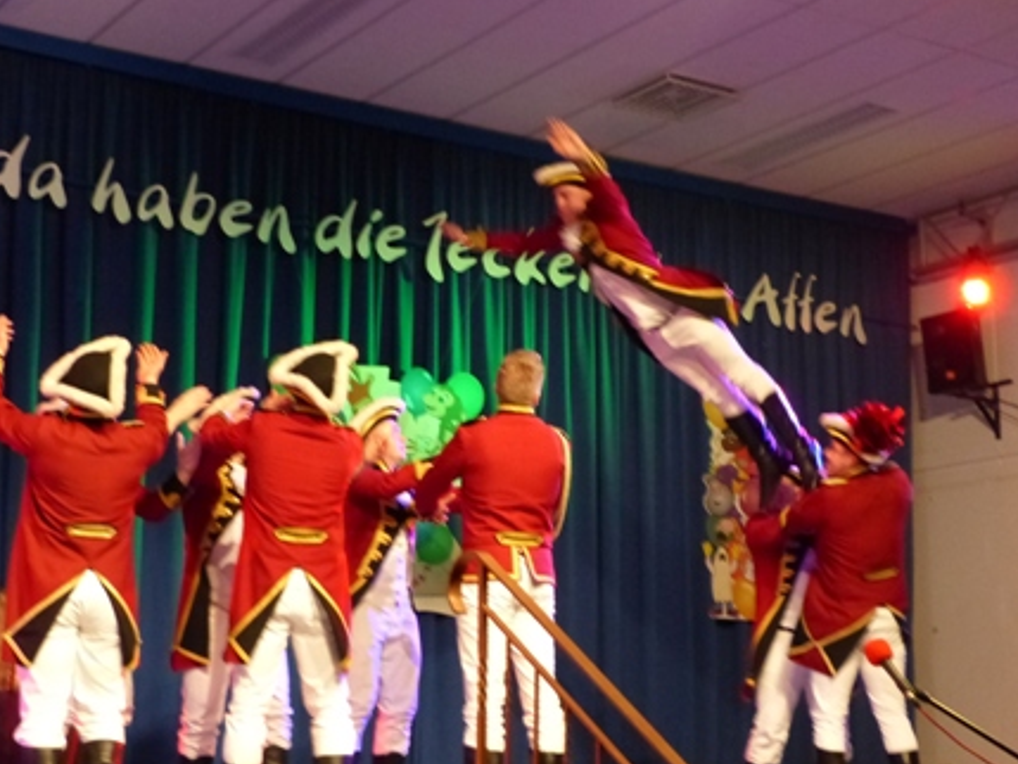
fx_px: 1853
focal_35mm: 63
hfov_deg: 30.7
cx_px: 420
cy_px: 387
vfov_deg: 23.3
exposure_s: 1/50
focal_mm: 9.4
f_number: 2.8
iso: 800
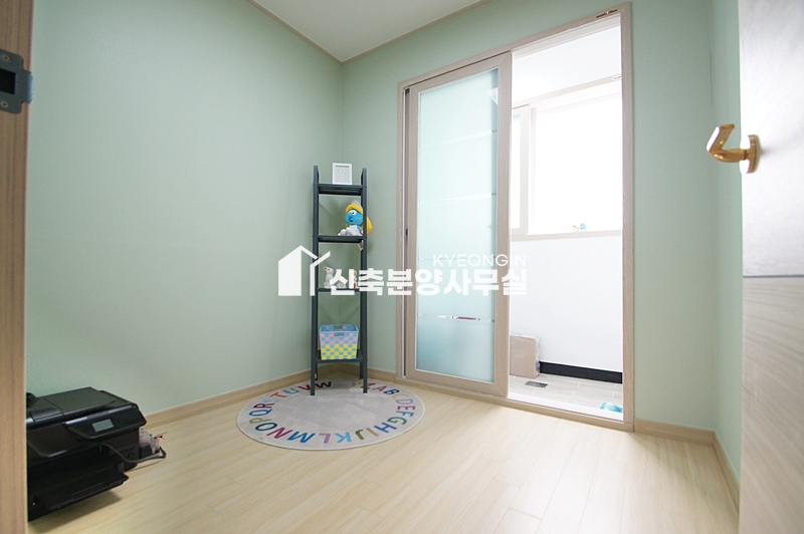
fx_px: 335
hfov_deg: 100.4
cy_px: 267
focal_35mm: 15
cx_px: 402
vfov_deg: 77.2
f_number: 4
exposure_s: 1/160
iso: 800
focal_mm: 10
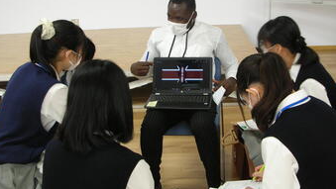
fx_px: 401
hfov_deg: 45.4
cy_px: 87
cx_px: 188
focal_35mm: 45
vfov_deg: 26.5
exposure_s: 1/8
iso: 67
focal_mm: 5.8
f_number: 2.8
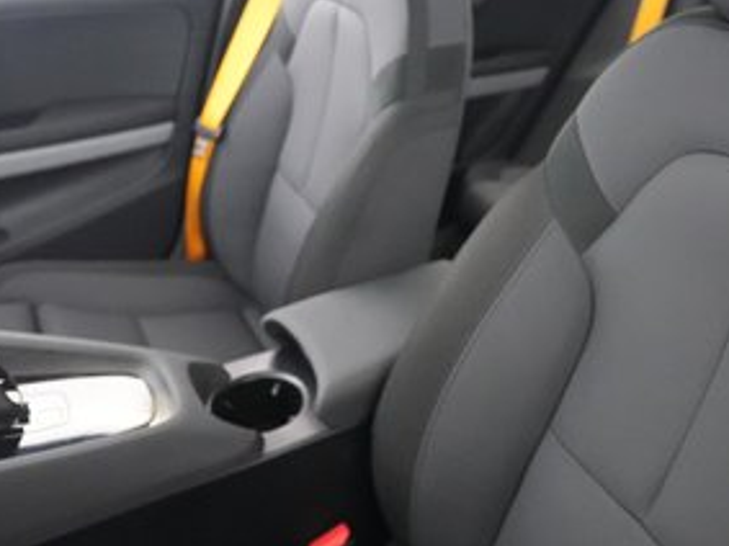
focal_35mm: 37
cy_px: 170
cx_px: 438
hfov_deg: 49.8
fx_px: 779
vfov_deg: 38.1
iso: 12800
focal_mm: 17
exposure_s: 1/30
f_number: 2.8
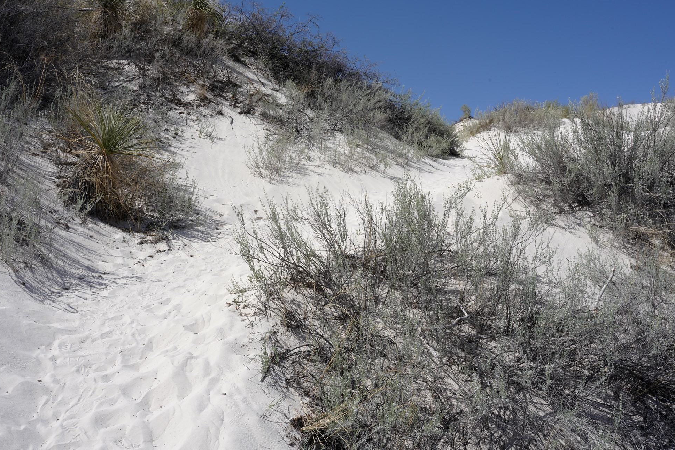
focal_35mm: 32
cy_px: 219
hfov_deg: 58.7
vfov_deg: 41.1
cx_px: 344
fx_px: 600
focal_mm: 31
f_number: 20
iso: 100
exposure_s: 1/100
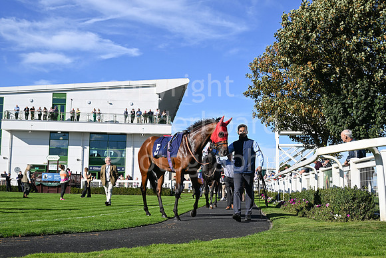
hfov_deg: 42.7
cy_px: 129
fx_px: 493
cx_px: 193
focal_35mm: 46
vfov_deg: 29.3
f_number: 5.6
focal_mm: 46
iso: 400
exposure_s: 1/3200
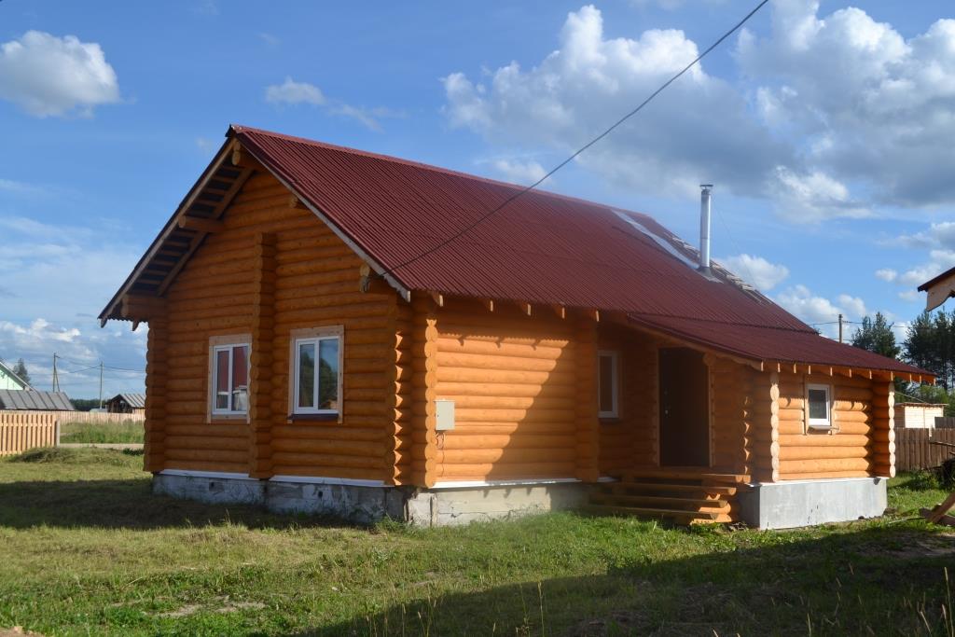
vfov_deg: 30.9
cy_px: 318
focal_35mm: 44
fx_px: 1154
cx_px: 478
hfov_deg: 45.0
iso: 100
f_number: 7.1
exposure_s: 1/200
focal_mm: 29
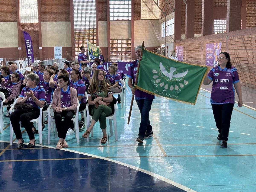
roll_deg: +0.9
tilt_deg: -6.5
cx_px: 128
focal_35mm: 52
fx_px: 385
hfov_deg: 36.8
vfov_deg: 28.0
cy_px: 96
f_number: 1.6
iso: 125
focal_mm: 5.96
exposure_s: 1/60
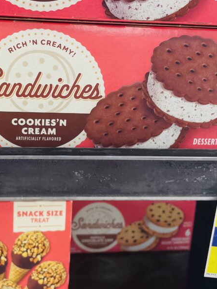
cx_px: 61
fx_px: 376
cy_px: 119
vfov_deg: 41.9
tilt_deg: -12.2
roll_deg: -1.9
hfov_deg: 31.7
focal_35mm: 45
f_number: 1.6
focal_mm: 4.2
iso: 100
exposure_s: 1/120
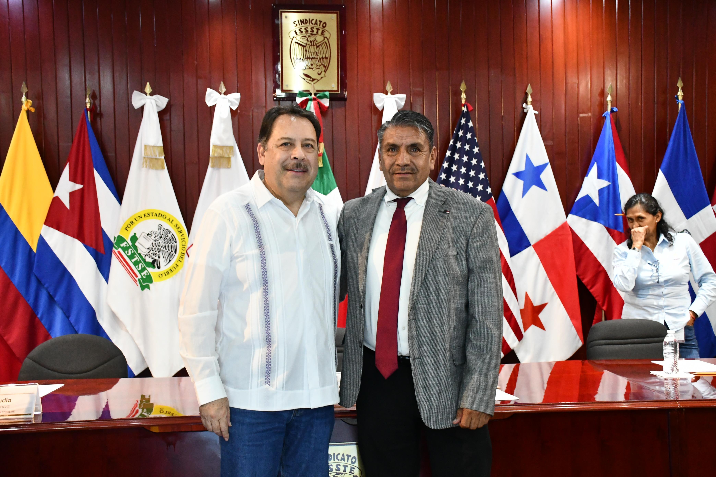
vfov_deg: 34.2
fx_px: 776
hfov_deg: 49.6
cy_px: 238
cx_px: 358
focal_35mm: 39
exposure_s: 1/60
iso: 4000
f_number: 6.3
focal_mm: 26
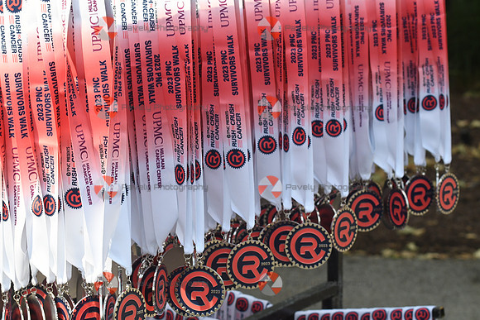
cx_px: 240
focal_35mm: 138
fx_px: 1840
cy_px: 160
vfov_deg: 9.9
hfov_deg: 14.9
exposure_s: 1/800
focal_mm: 92
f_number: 8
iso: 1000
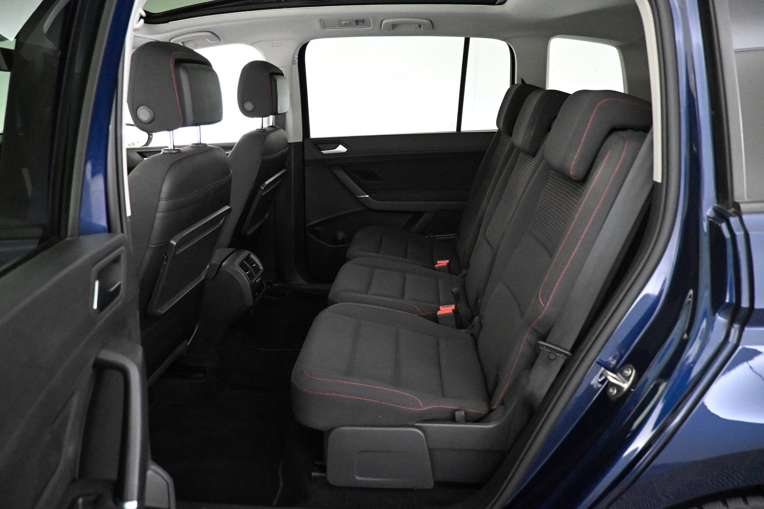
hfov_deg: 73.7
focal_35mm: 24
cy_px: 254
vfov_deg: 53.1
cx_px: 382
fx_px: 509
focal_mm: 16
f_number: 3.5
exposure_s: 1/60
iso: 9000
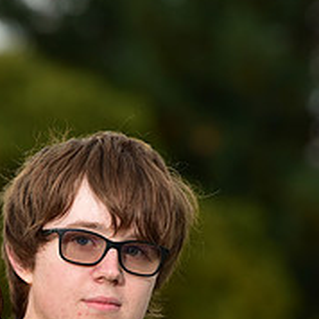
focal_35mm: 554
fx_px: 5776
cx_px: 121
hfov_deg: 3.2
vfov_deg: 3.2
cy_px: 435
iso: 500
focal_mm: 200
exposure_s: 1/250
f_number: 5
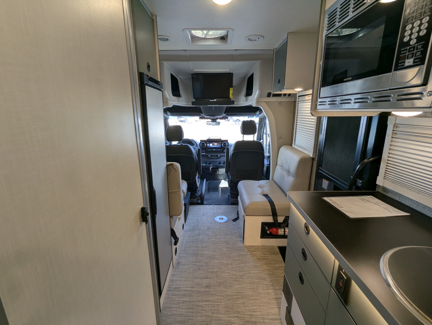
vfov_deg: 78.2
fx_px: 200
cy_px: 162
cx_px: 216
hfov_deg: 94.4
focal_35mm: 16
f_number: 2.2
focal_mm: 2.35
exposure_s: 1/70.5
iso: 78
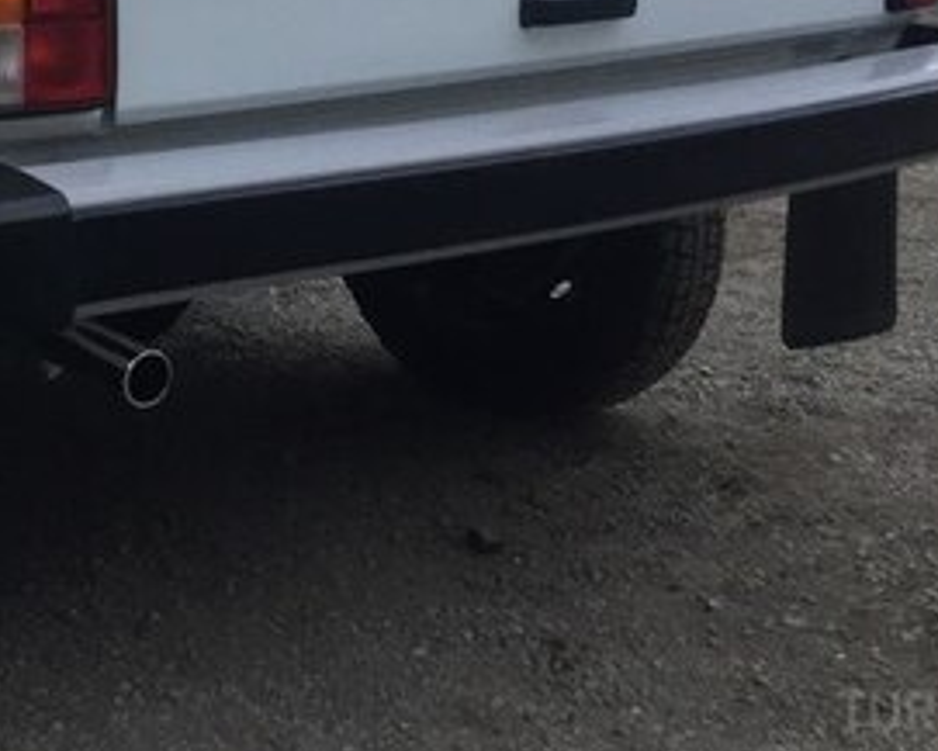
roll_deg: +0.2
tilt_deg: -4.5
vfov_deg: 21.0
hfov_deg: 25.9
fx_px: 1916
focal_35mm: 69
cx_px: -28
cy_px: -85
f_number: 2.2
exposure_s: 1/33
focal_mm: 4.15
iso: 50
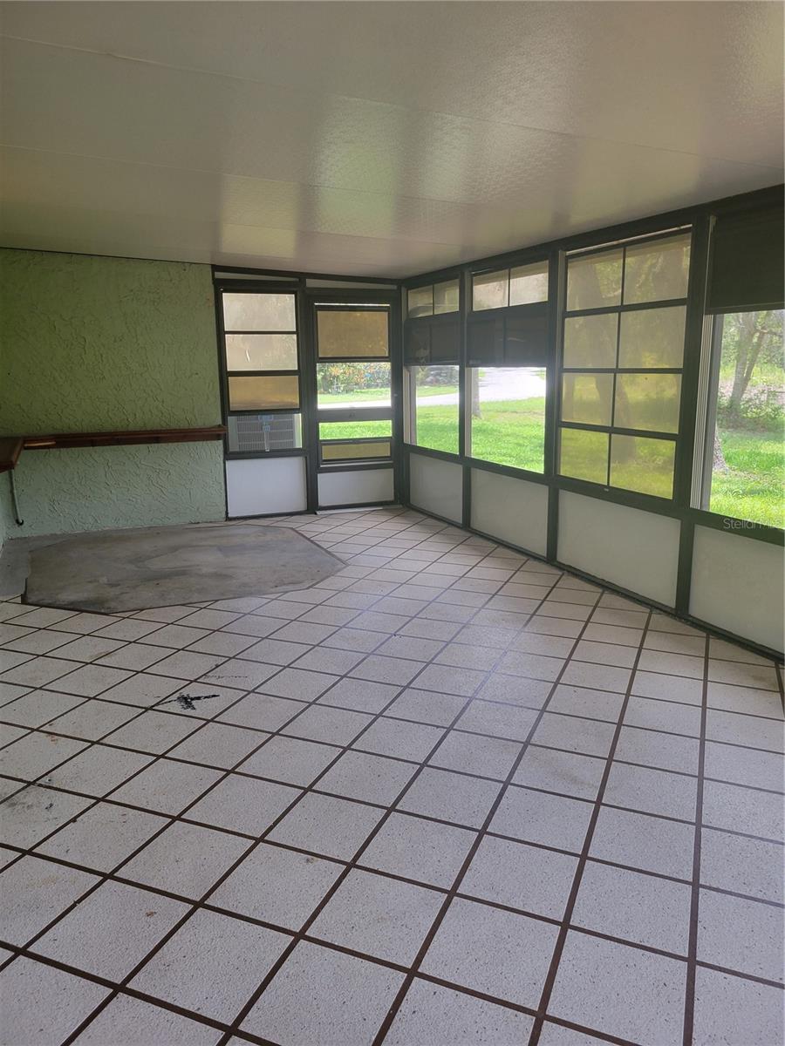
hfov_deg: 53.1
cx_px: 392
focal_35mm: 26
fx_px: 786
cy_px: 523
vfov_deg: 67.3
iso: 100
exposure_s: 1/120
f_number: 1.8
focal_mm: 5.4
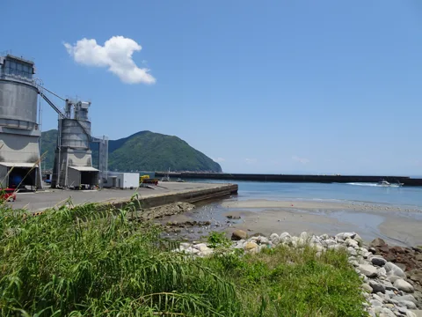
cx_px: 211
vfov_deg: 56.8
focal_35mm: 24
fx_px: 293
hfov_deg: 71.6
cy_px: 158
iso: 80
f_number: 3.5
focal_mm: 4.1
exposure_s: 1/1250
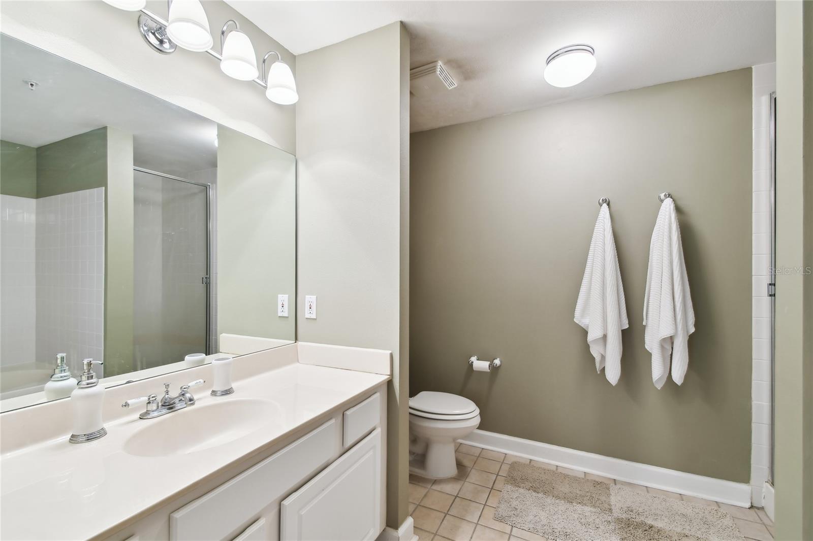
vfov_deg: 77.3
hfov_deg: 100.4
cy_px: 270
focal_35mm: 15
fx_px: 339
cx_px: 406
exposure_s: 1/4
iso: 100
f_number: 7.1
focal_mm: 10
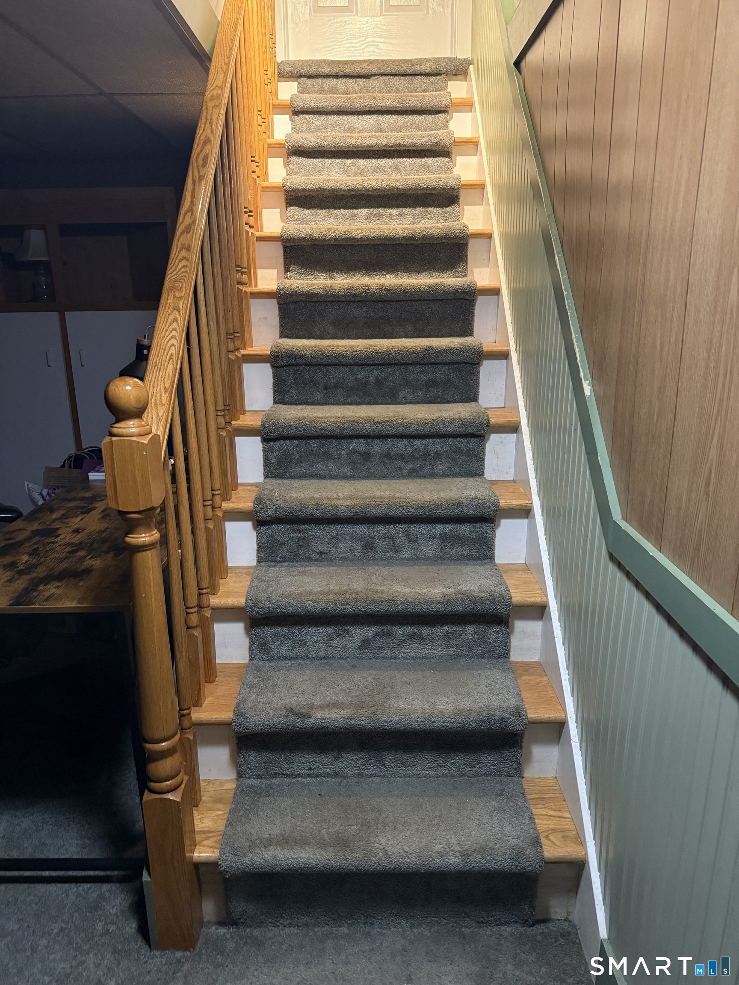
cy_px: 492
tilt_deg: -16.8
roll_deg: +0.1
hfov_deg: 56.8
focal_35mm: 24
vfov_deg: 71.6
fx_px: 683
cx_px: 370
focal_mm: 6.76
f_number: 1.78
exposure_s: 1/40
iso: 800
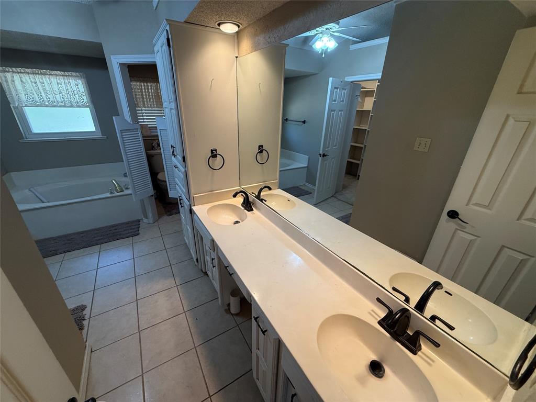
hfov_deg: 102.1
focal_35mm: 14
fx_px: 217
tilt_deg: -23.7
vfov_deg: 85.7
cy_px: 201
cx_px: 268
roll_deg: -1.5
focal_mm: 2.22
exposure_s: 1/120
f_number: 2.2
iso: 250
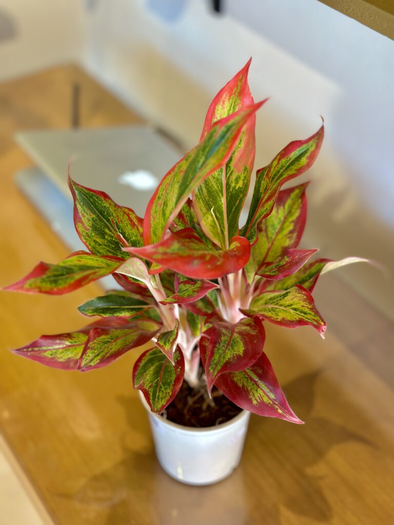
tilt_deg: -41.6
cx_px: 197
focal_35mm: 48
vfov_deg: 39.7
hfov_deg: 30.3
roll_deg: +0.0
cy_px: 262
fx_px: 728
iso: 125
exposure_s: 1/60
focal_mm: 6.86
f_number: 1.78
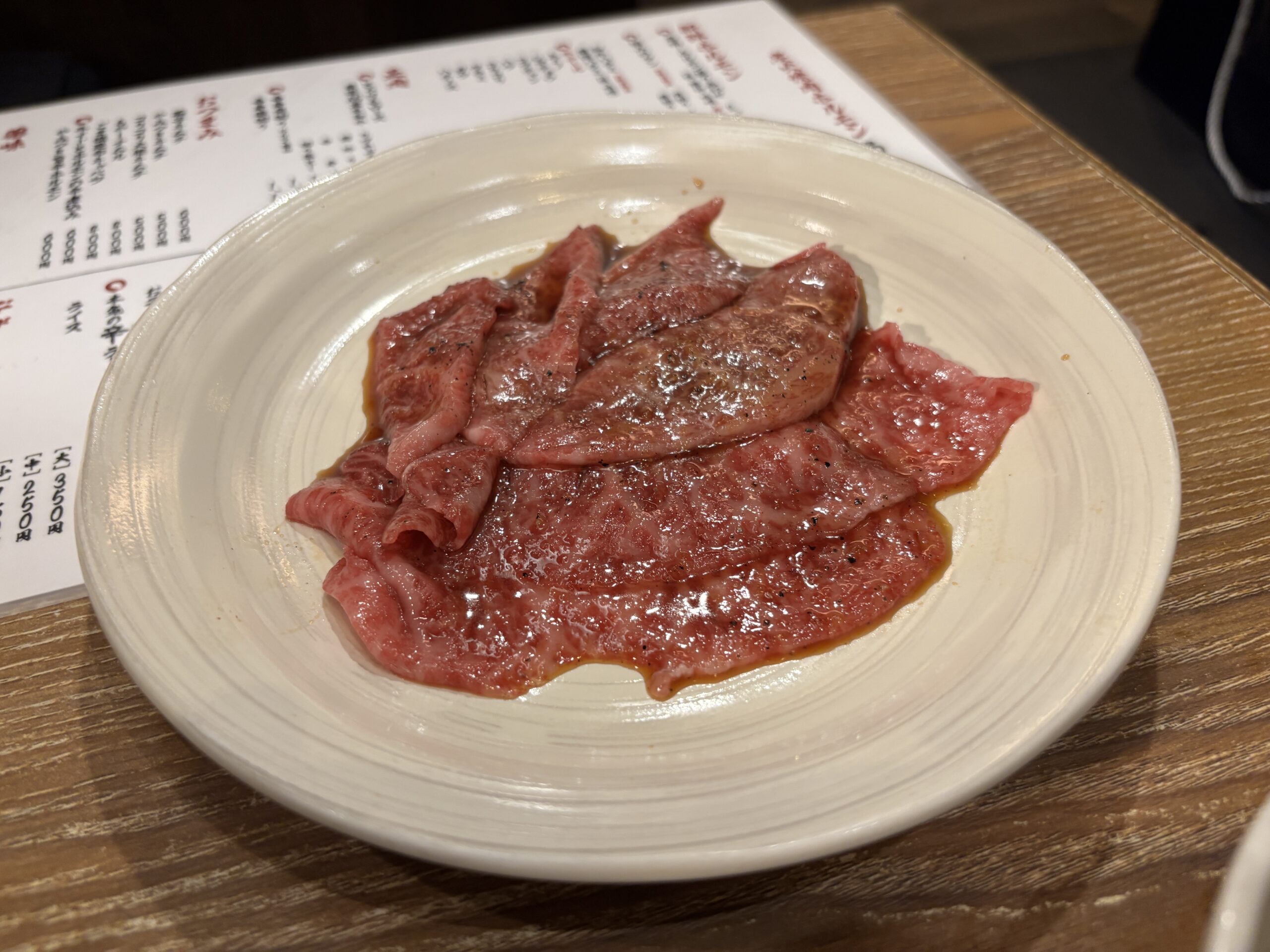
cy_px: 476
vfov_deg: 53.1
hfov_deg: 67.3
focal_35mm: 26
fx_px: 954
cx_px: 635
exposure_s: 1/50
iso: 160
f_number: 1.6
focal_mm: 5.96
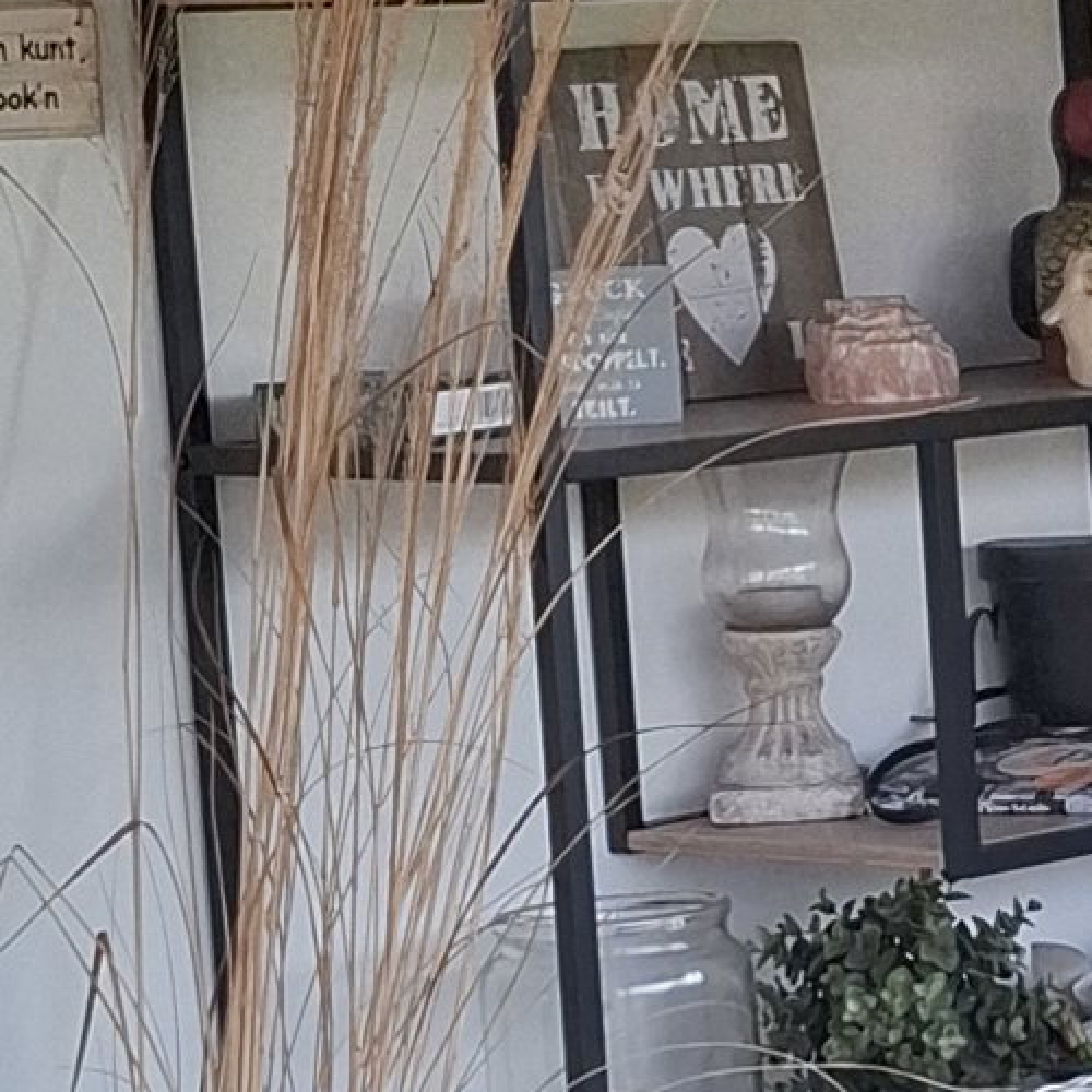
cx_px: 1979
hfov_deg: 10.0
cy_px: 743
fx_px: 5925
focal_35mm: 166
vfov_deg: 10.5
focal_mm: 5.54
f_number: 1.8
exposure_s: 1/100
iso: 80
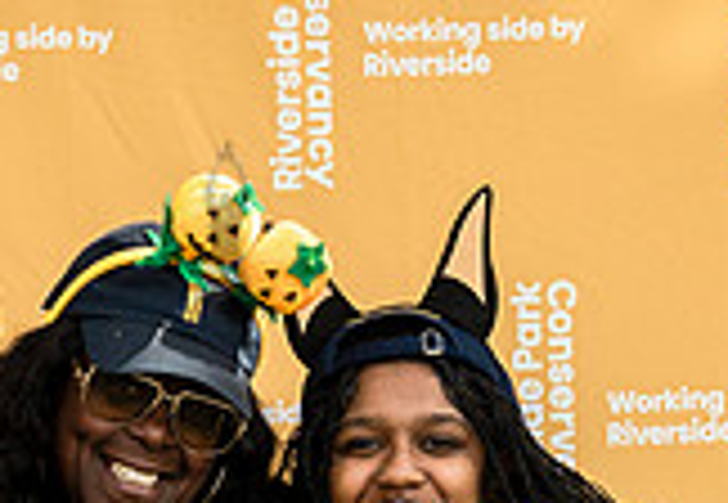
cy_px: 719
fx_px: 3068
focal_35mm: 150
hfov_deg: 13.5
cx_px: 137
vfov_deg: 9.2
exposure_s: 1/1250
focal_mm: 38
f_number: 5
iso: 1000
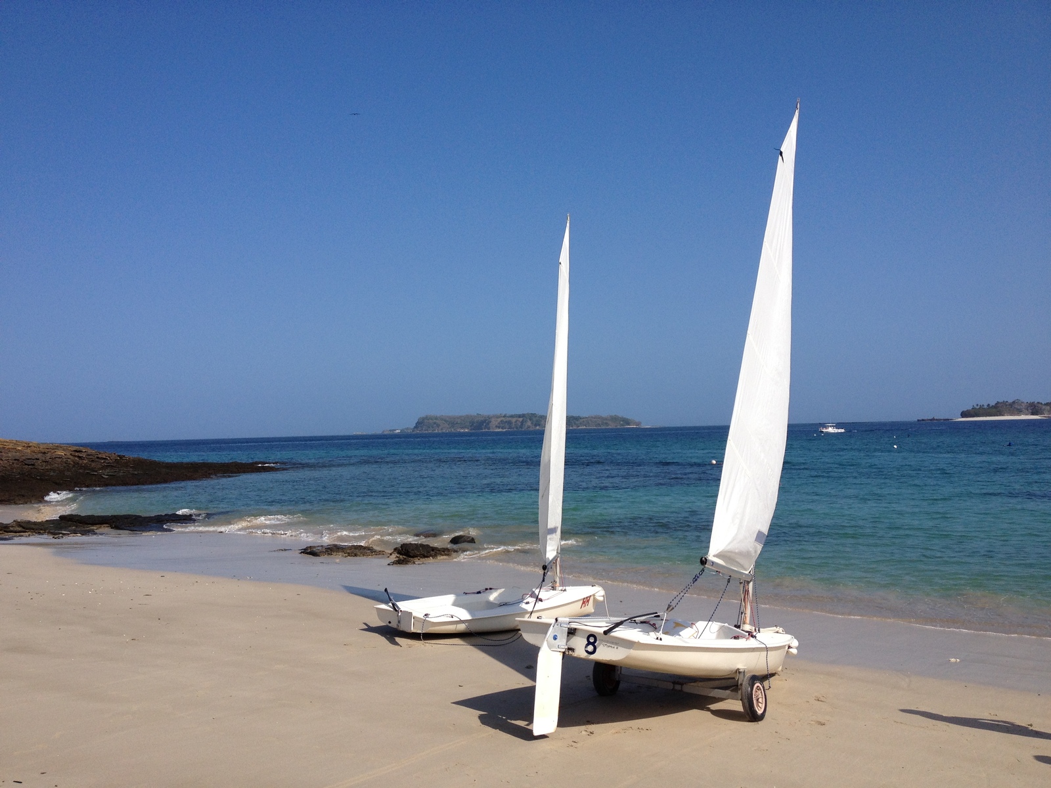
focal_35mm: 35
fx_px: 1063
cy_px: 394
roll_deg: +1.7
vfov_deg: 40.7
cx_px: 526
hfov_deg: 52.6
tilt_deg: -0.8
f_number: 2.4
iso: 50
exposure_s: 1/3067
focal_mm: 4.28
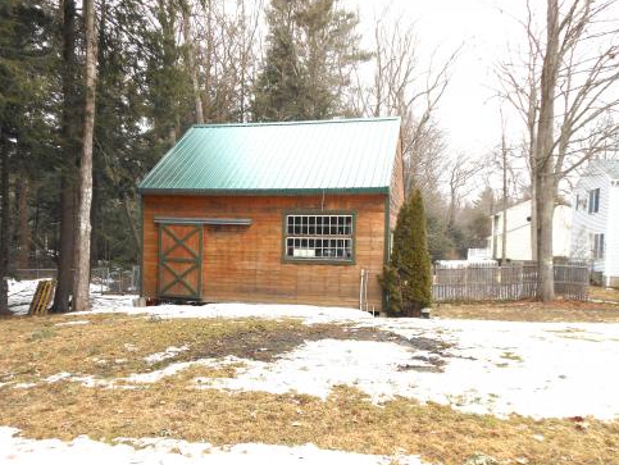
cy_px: 242
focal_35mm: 30
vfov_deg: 46.8
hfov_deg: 59.8
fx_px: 537
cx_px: 279
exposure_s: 1/200
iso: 80
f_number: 3.2
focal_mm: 4.5
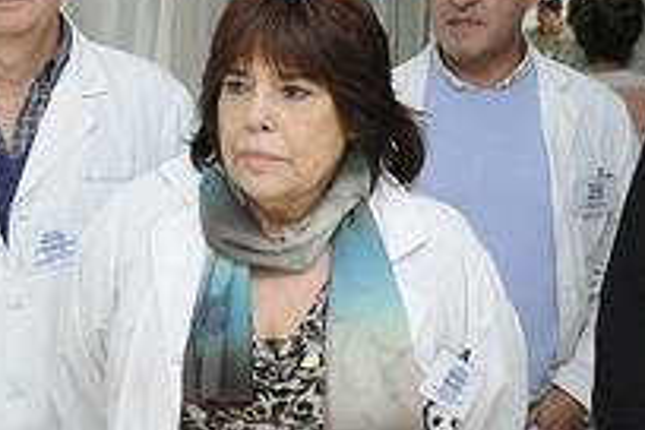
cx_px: 315
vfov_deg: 10.2
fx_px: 2383
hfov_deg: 15.4
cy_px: 441
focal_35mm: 133
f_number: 5
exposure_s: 1/200
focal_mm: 24
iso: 800
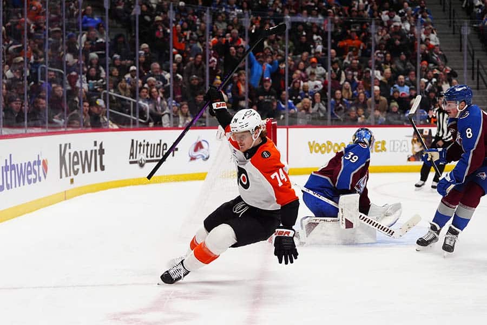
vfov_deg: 19.5
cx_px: 244
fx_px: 947
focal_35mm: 70
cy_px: 162
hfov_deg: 28.8
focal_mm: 70
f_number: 3.2
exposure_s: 1/3200
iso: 4000
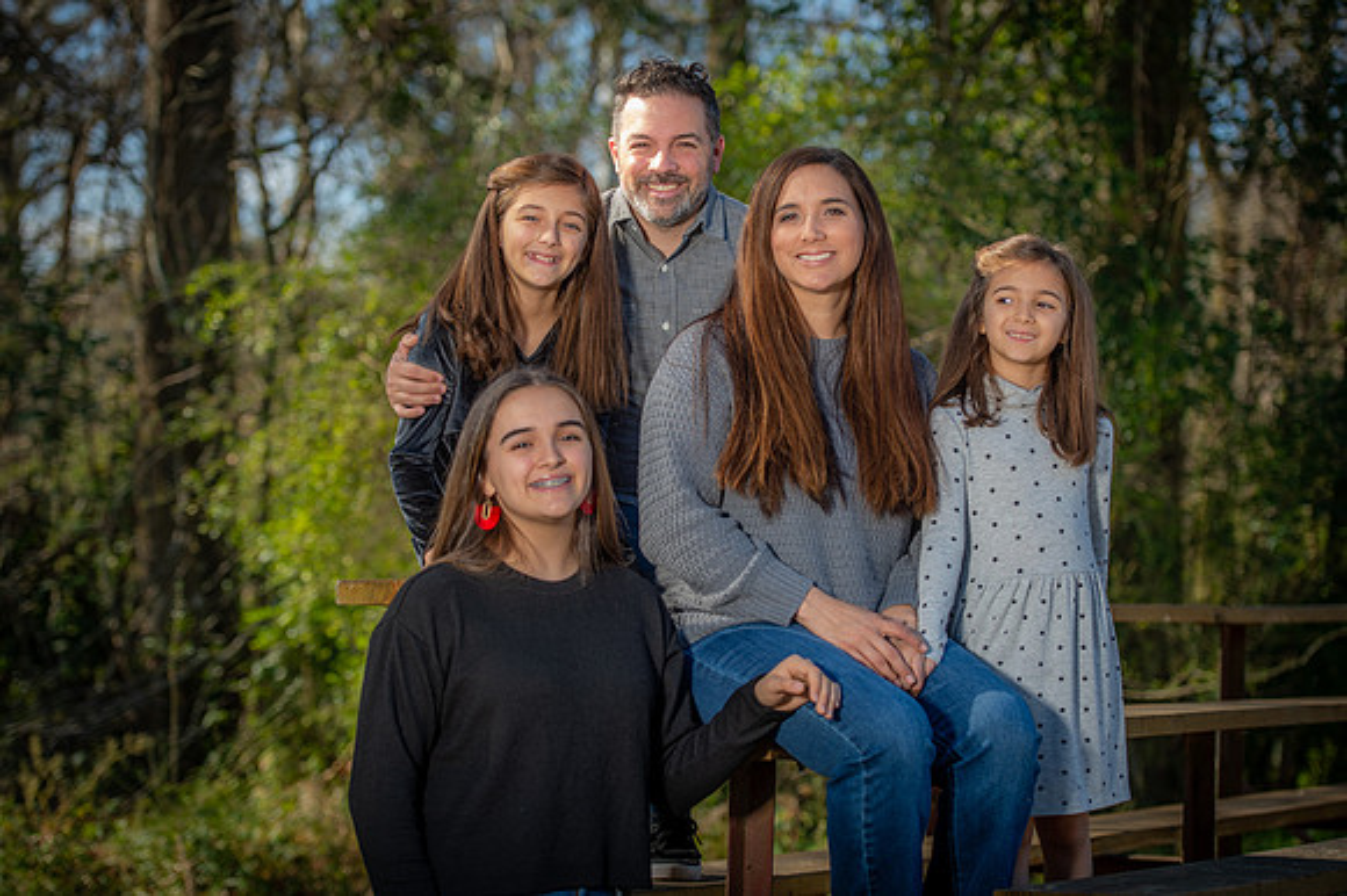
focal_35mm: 85
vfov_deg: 16.1
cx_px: 674
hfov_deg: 23.9
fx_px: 3178
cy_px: 448
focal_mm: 85
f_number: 3.5
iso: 50
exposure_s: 1/250
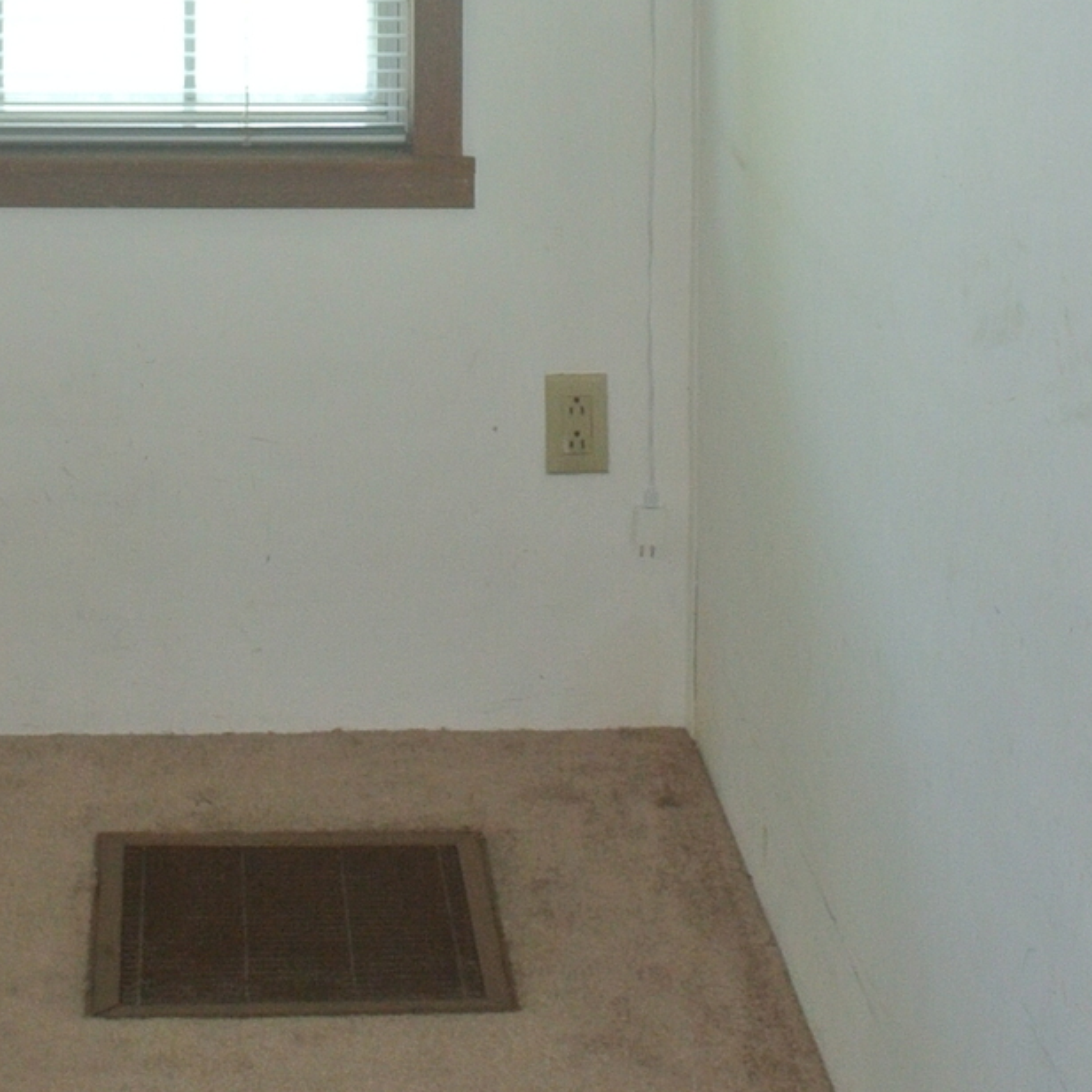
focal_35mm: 86
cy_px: -238
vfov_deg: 19.0
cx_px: 169
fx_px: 3069
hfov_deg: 19.9
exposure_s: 1/60
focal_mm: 10
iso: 400
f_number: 2.8
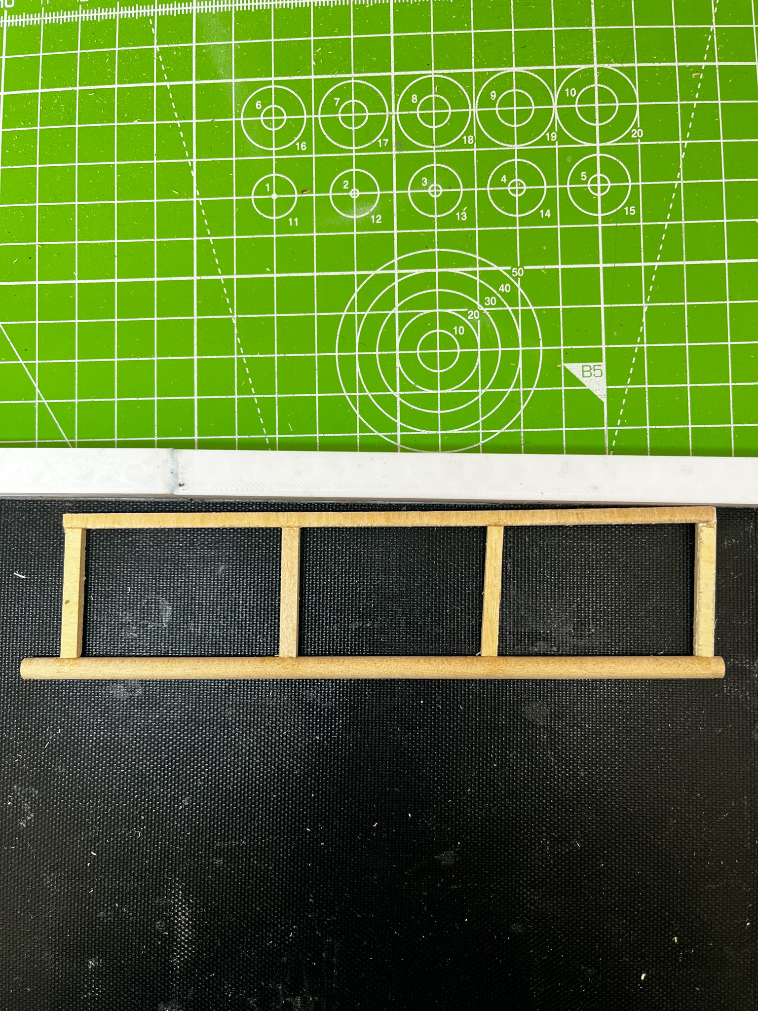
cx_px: 379
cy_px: 506
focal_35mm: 26
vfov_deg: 67.3
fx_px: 759
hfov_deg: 53.0
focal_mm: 5.1
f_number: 1.6
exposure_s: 1/121
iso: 125
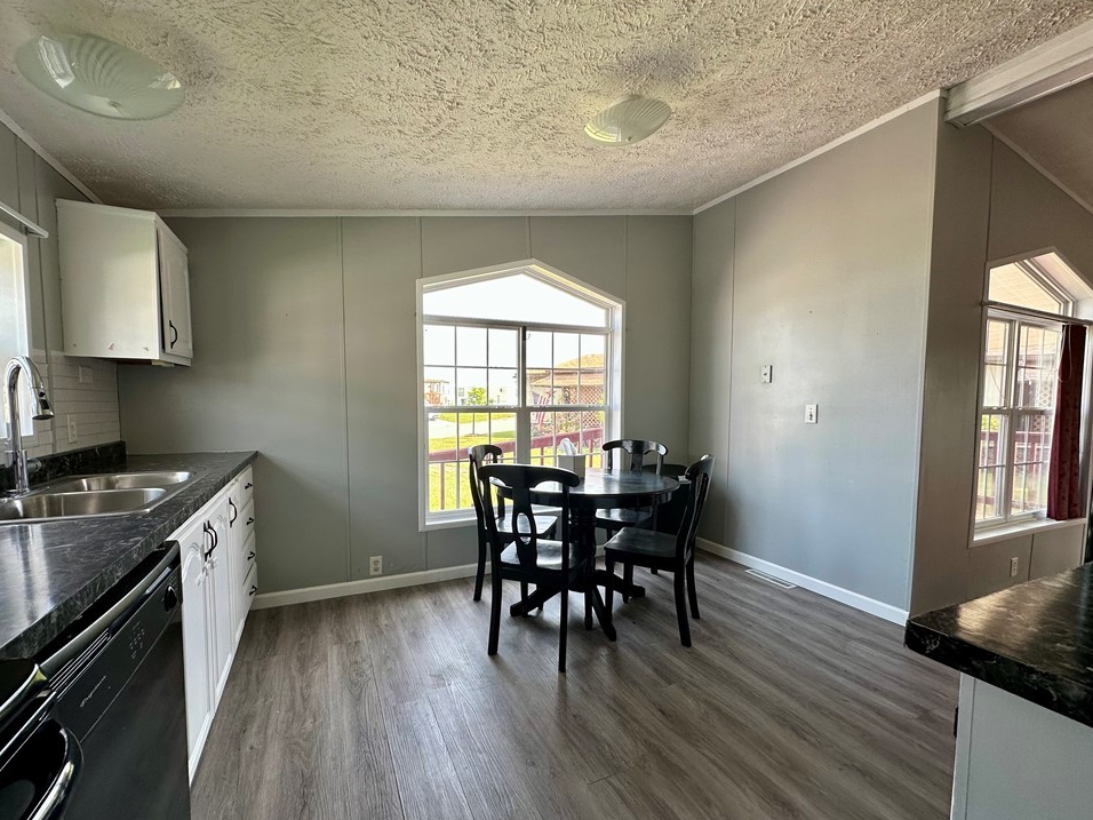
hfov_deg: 98.1
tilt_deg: -3.0
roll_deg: -0.3
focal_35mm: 15
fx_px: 474
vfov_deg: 81.7
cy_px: 429
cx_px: 524
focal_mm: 2.22
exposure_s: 1/99
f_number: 2.2
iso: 50
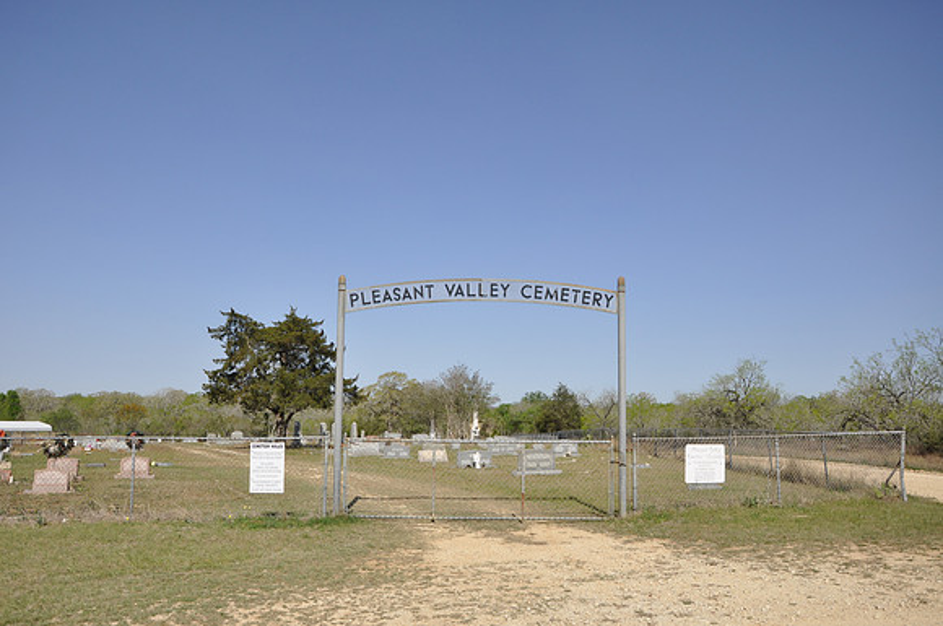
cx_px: 472
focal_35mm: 32
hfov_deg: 59.6
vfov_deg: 41.6
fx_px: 824
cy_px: 313
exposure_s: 1/250
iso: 200
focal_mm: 21
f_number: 8
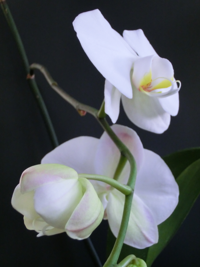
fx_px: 485
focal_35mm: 63
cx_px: 100
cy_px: 134
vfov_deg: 30.7
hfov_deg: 23.3
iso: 800
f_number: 4.6
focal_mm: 11.1
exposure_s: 1/60
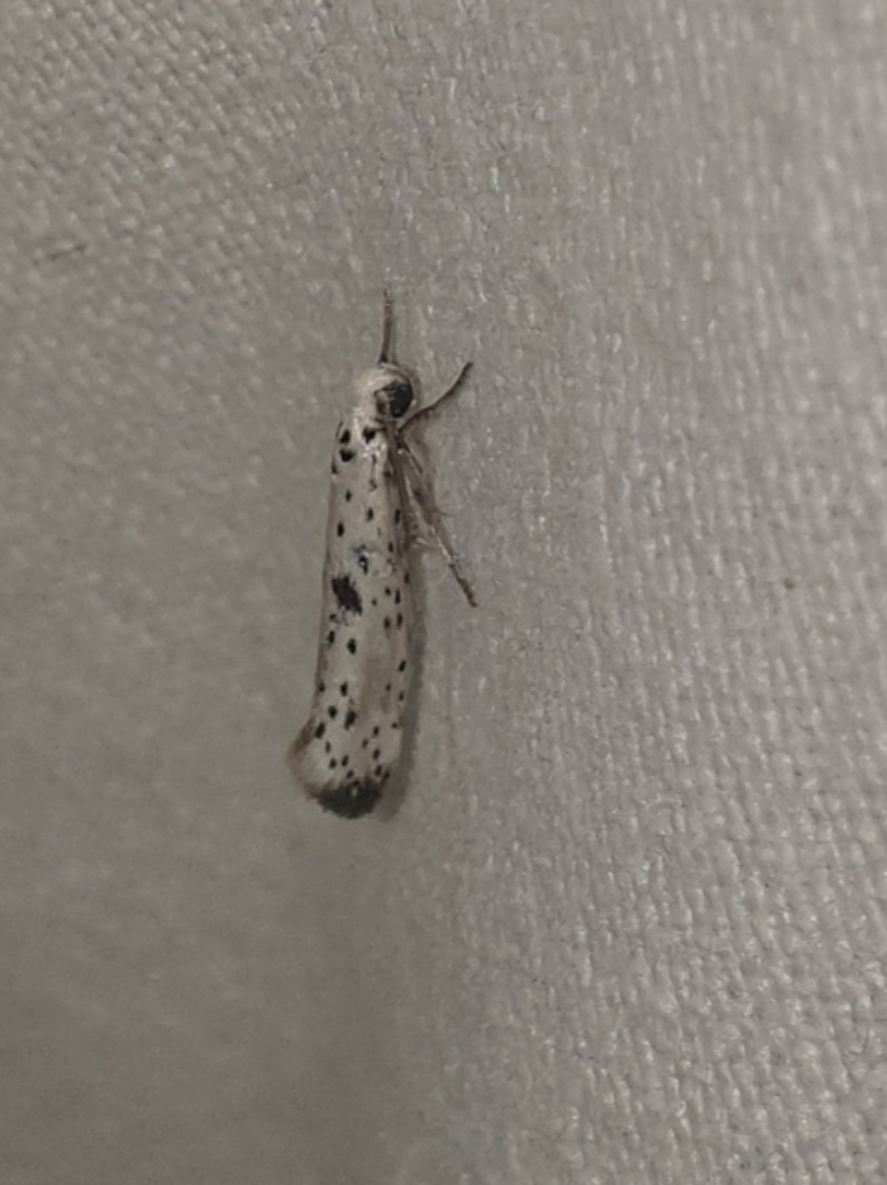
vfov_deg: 67.3
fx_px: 889
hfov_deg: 53.0
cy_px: 592
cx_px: 444
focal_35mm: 26
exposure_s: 1/1656
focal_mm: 4.3
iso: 50
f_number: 2.4
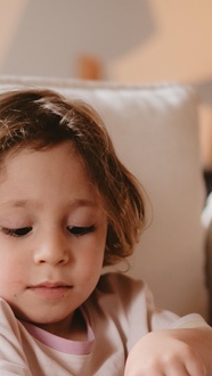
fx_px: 1048
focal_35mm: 105
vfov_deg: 20.0
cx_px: 88
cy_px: 322
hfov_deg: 11.6
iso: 1000
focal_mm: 35
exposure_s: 1/125
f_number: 1.6
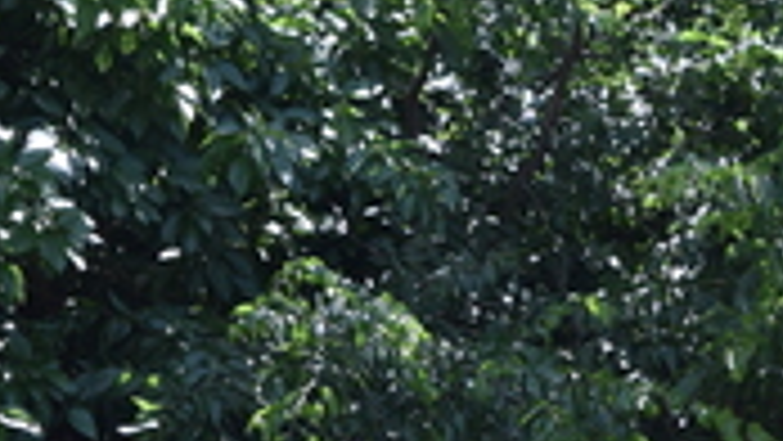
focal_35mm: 260
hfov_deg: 8.1
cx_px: 1156
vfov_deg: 4.7
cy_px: 317
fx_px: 5398
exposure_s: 1/200
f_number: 7.1
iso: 400
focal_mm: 45
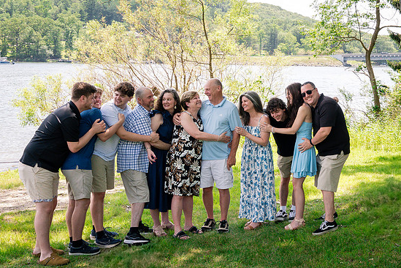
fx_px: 546
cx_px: 347
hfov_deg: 38.1
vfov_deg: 27.2
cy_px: 76
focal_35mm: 49
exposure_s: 1/250
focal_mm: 24
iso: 640
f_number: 8
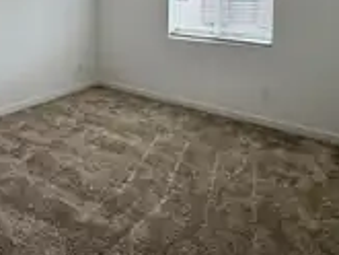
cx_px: 109
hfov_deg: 52.7
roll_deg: -0.2
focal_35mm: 34
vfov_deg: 38.5
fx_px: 333
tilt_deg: -4.1
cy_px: 19
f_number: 2.2
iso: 100
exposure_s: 1/120
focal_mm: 2.22
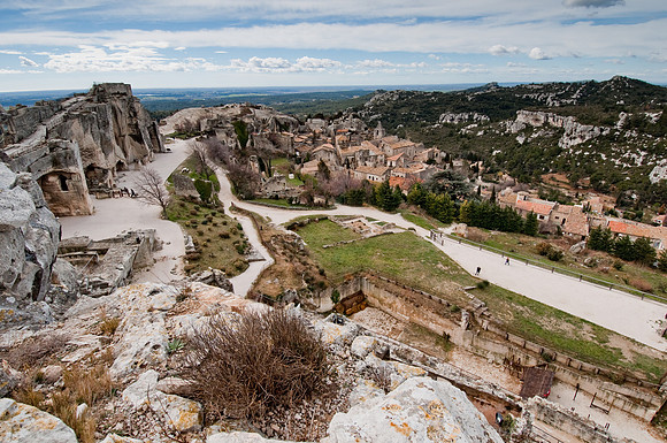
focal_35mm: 18
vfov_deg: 67.2
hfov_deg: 90.1
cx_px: 334
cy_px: 222
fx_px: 333
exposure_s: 1/350
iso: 200
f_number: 9.5
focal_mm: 12
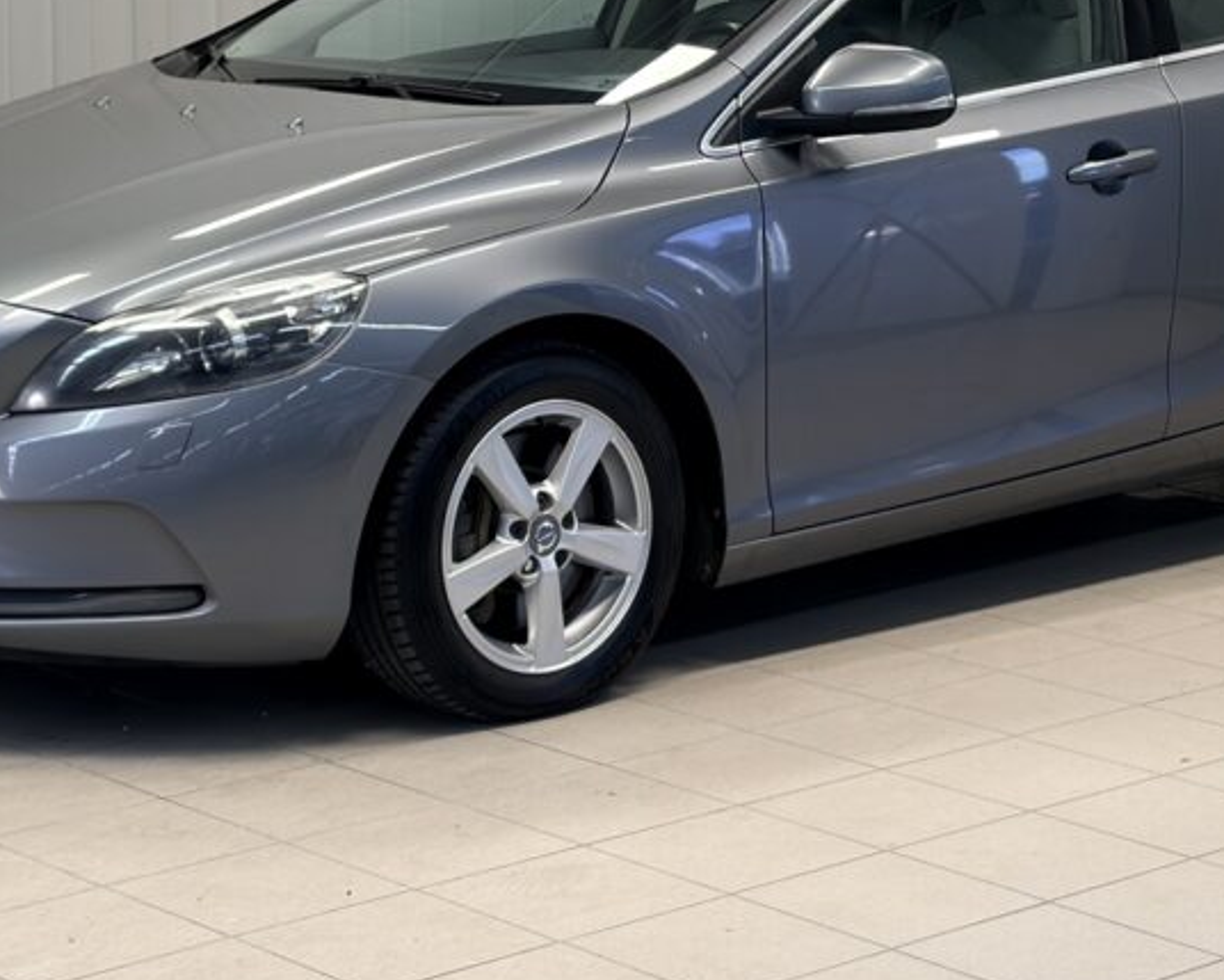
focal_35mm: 97
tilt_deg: -6.6
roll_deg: +0.2
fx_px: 3515
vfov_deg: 15.7
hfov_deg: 19.8
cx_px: 671
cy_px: 167
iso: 32
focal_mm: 5.96
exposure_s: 1/50
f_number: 1.6
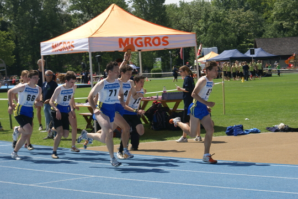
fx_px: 869
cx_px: 149
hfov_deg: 19.5
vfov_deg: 13.0
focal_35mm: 105
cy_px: 100
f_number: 7.1
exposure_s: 1/320
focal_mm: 70
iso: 100
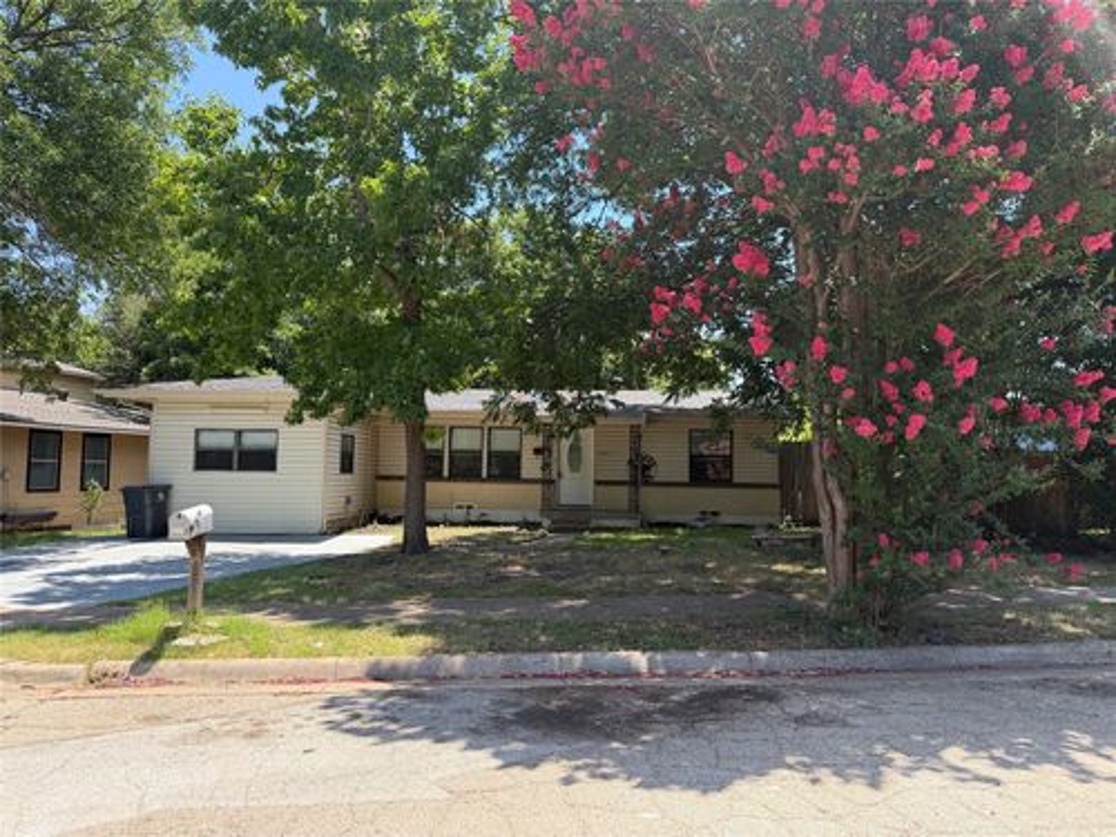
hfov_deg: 71.6
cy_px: 418
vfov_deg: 56.8
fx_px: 774
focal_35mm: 24
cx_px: 558
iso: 100
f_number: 1.78
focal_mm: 6.76
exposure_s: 1/1493
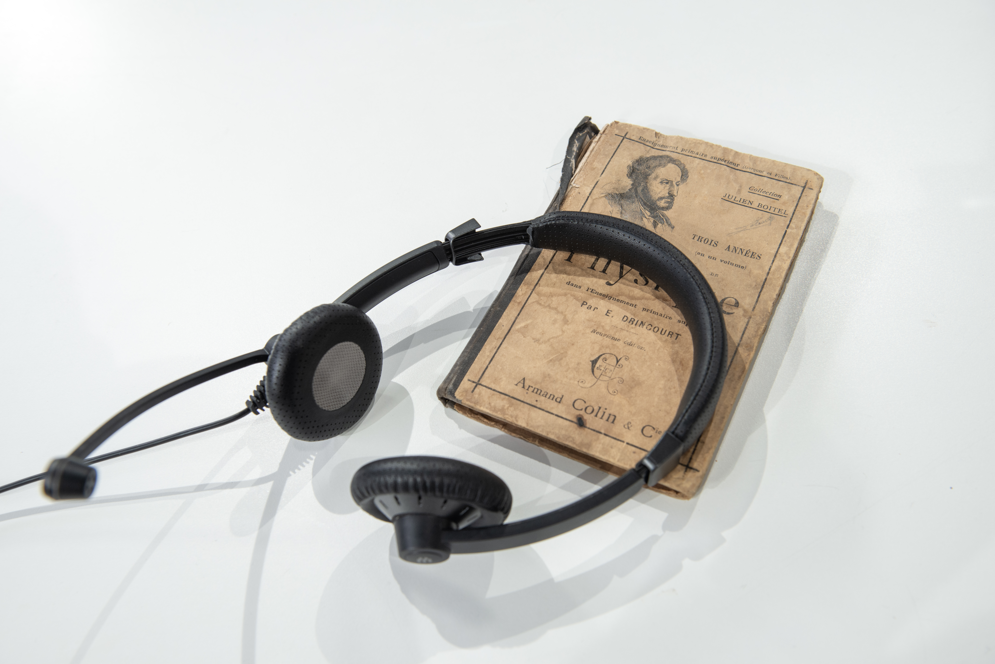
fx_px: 940
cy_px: 332
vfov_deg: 38.9
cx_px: 498
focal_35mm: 34
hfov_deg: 55.8
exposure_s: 1/125
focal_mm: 34
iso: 200
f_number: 6.3
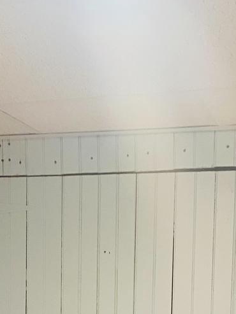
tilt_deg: -2.4
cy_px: 371
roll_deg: +0.3
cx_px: 117
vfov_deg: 22.3
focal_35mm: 81
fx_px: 736
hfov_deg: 18.2
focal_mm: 4.25
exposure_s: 1/60
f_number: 1.8
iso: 320
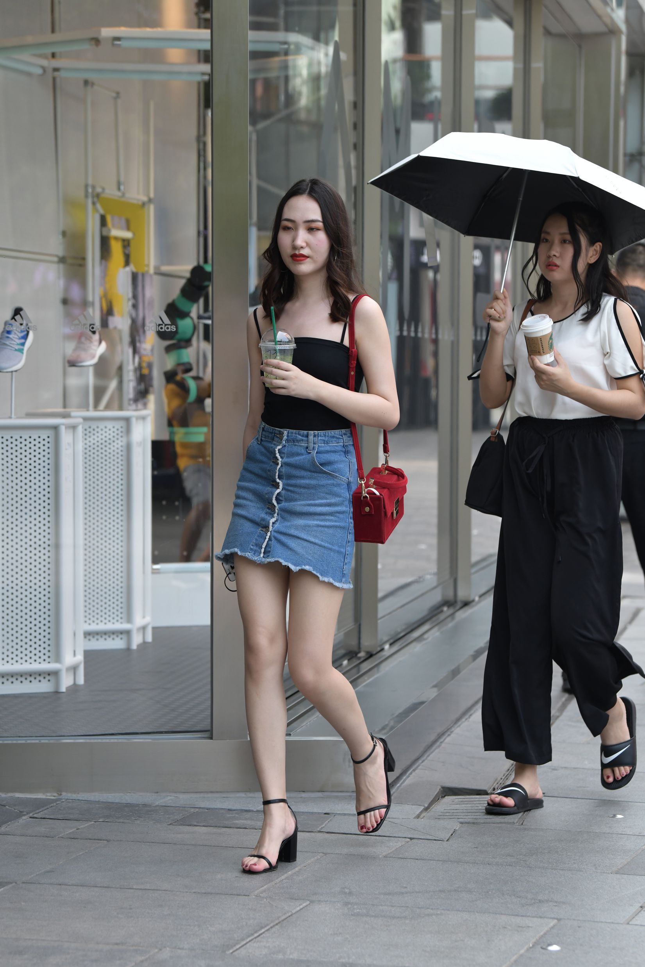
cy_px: 484
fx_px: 2741
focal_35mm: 102
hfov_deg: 13.4
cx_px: 322
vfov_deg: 20.0
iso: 800
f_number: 5
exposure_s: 1/800
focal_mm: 102
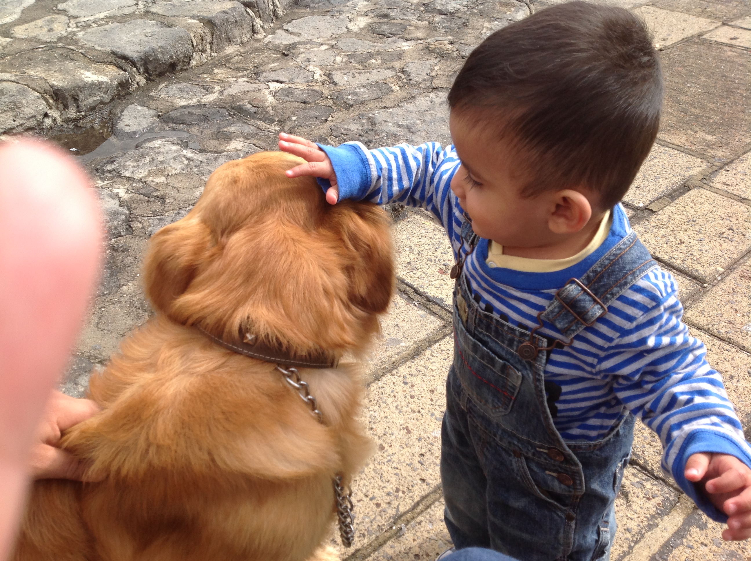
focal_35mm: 35
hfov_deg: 52.7
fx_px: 758
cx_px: 376
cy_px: 280
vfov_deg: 40.6
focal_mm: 4.28
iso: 50
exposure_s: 1/817
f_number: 2.4
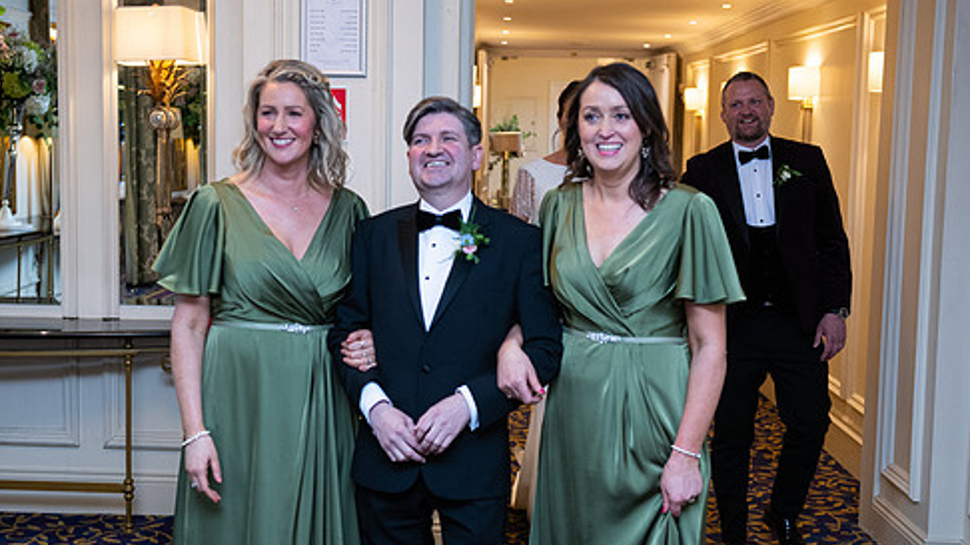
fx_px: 1414
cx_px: 421
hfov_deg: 37.8
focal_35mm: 55
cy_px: 286
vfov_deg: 21.8
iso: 800
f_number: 3.5
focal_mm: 44
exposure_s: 1/160
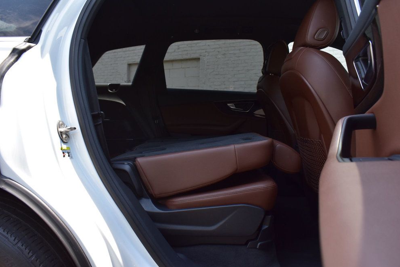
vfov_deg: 46.4
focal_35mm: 28
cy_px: 132
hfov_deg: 65.5
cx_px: 194
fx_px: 311
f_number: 10
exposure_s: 1/200
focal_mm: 18
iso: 400
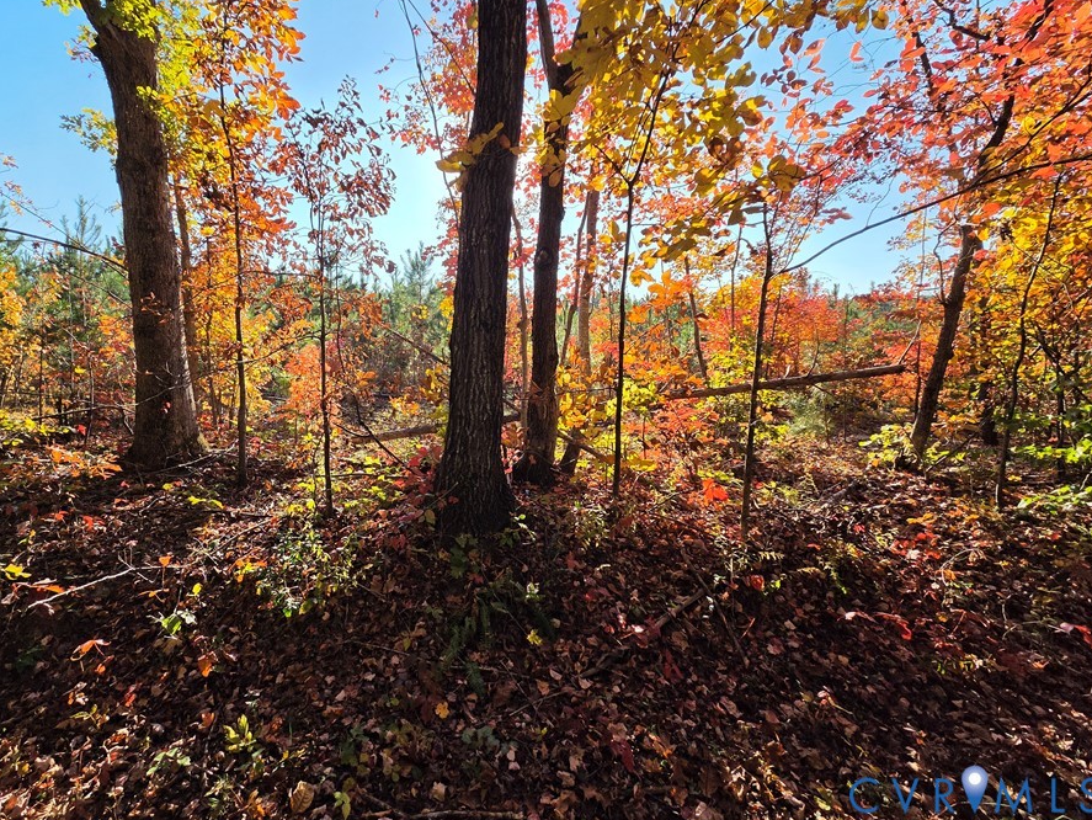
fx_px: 473
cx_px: 470
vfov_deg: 81.4
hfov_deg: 97.5
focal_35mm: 15
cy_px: 356
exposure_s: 1/2339
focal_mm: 2.2
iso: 100
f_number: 2.2
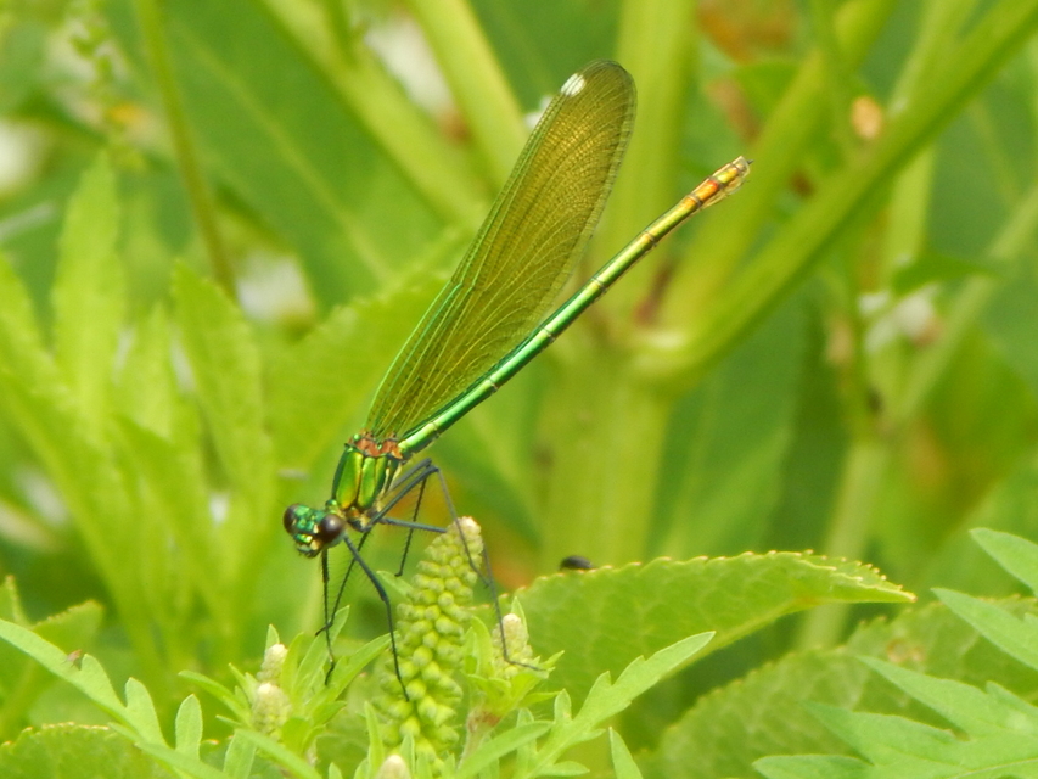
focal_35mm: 493
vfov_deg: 3.0
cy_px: 390
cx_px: 519
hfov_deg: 4.0
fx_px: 14785
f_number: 5.8
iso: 125
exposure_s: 1/160
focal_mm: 88.6
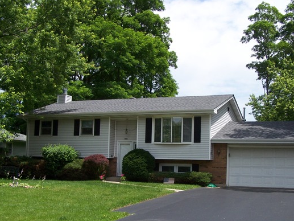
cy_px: 134
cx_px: 167
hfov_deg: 40.3
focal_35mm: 47
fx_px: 399
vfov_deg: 30.8
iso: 80
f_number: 4
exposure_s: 1/800
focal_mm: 6.3
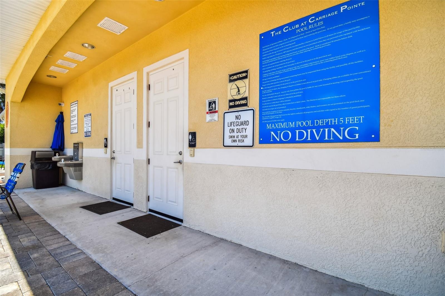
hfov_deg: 100.4
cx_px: 222
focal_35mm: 15
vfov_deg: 77.3
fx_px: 185
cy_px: 148
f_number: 7.1
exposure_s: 1/160
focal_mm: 10
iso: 100
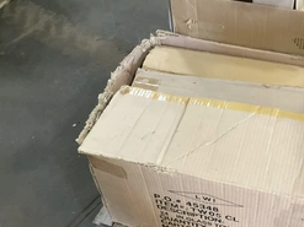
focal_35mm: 47
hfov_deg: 39.4
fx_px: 413
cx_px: 225
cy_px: 167
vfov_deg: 30.4
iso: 200
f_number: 1.8
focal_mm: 3
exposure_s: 1/60
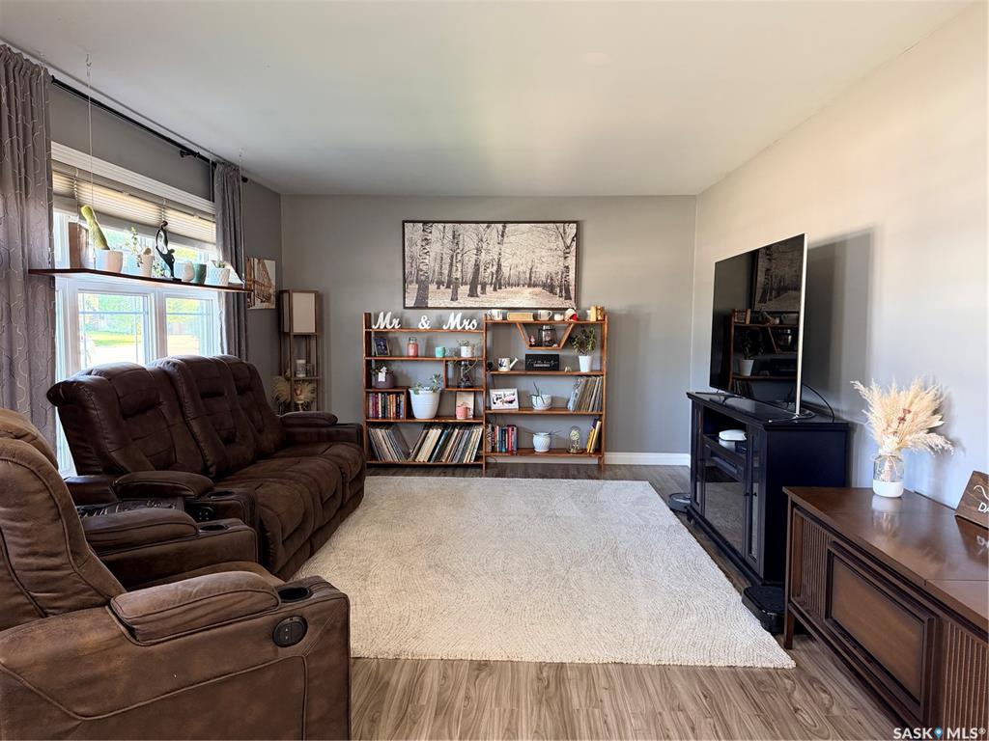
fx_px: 686
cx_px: 494
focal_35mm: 24
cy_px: 370
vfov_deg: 56.8
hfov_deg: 71.6
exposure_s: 1/60
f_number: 1.78
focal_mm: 6.76
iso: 400
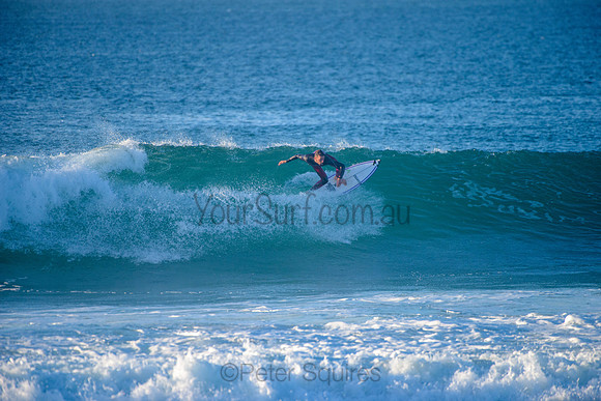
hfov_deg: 4.1
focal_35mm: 500
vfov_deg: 2.8
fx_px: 8349
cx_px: 300
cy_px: 200
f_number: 5.6
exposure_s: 1/2000
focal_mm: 500
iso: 500
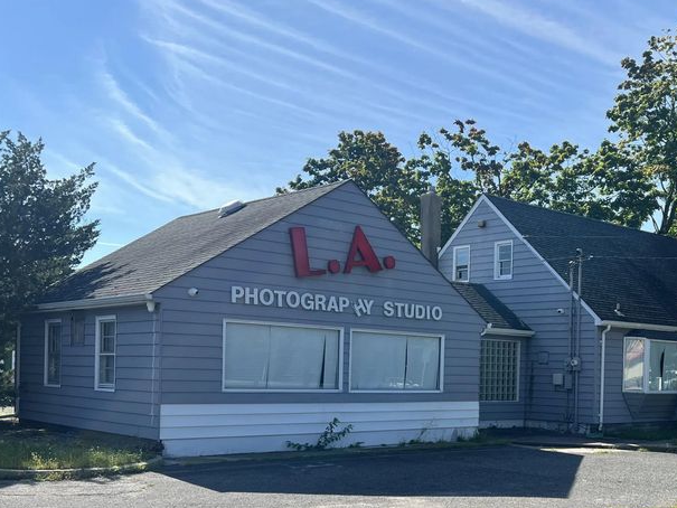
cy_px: 376
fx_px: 861
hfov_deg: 41.3
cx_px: 532
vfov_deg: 32.3
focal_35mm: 44
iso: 50
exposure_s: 1/3460
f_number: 1.5
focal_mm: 5.7
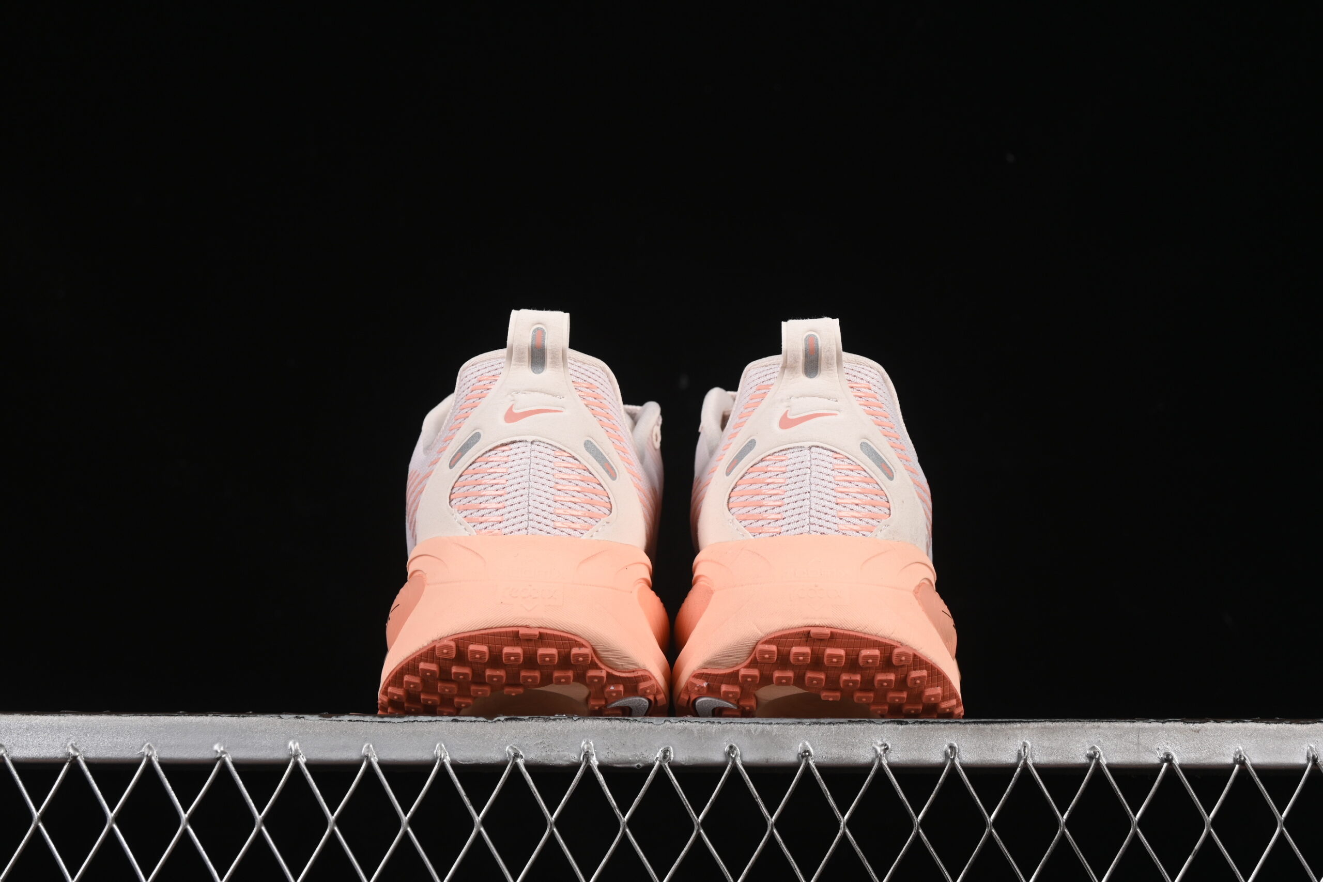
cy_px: 441
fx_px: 2756
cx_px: 662
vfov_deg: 18.2
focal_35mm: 75
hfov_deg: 27.0
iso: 160
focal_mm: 50
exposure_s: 1/80
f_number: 8
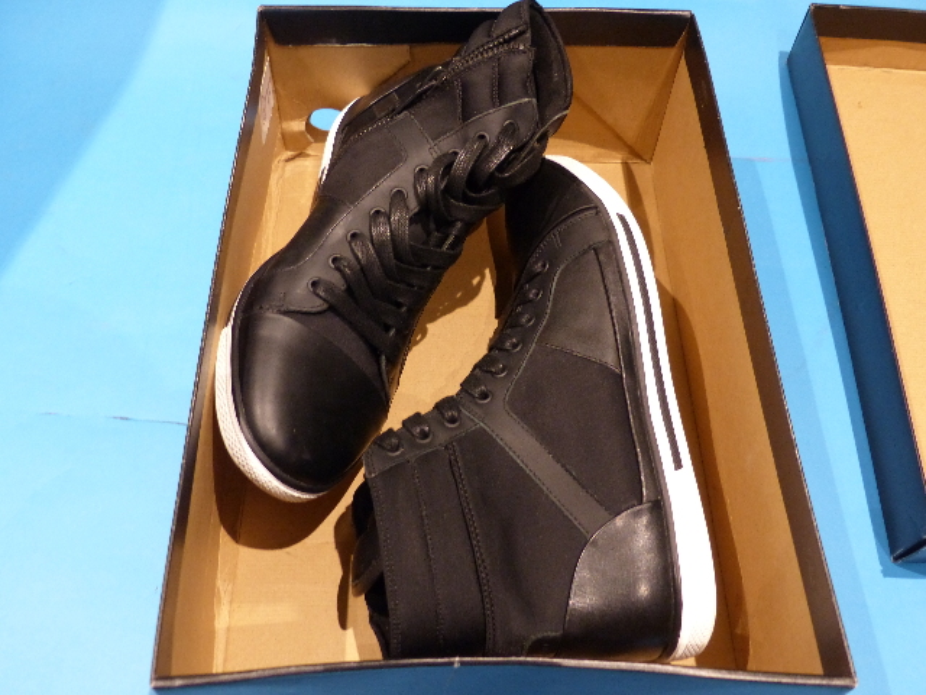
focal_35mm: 34
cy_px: 348
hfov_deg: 54.0
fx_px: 910
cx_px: 463
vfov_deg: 41.8
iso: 400
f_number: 2.8
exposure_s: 1/25
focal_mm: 6.2
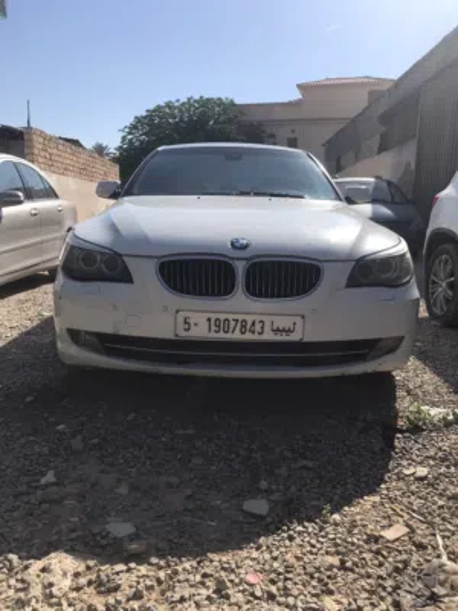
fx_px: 494
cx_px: 229
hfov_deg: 49.7
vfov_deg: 63.4
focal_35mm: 28
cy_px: 306
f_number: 1.8
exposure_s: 1/3195
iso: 20
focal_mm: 3.99
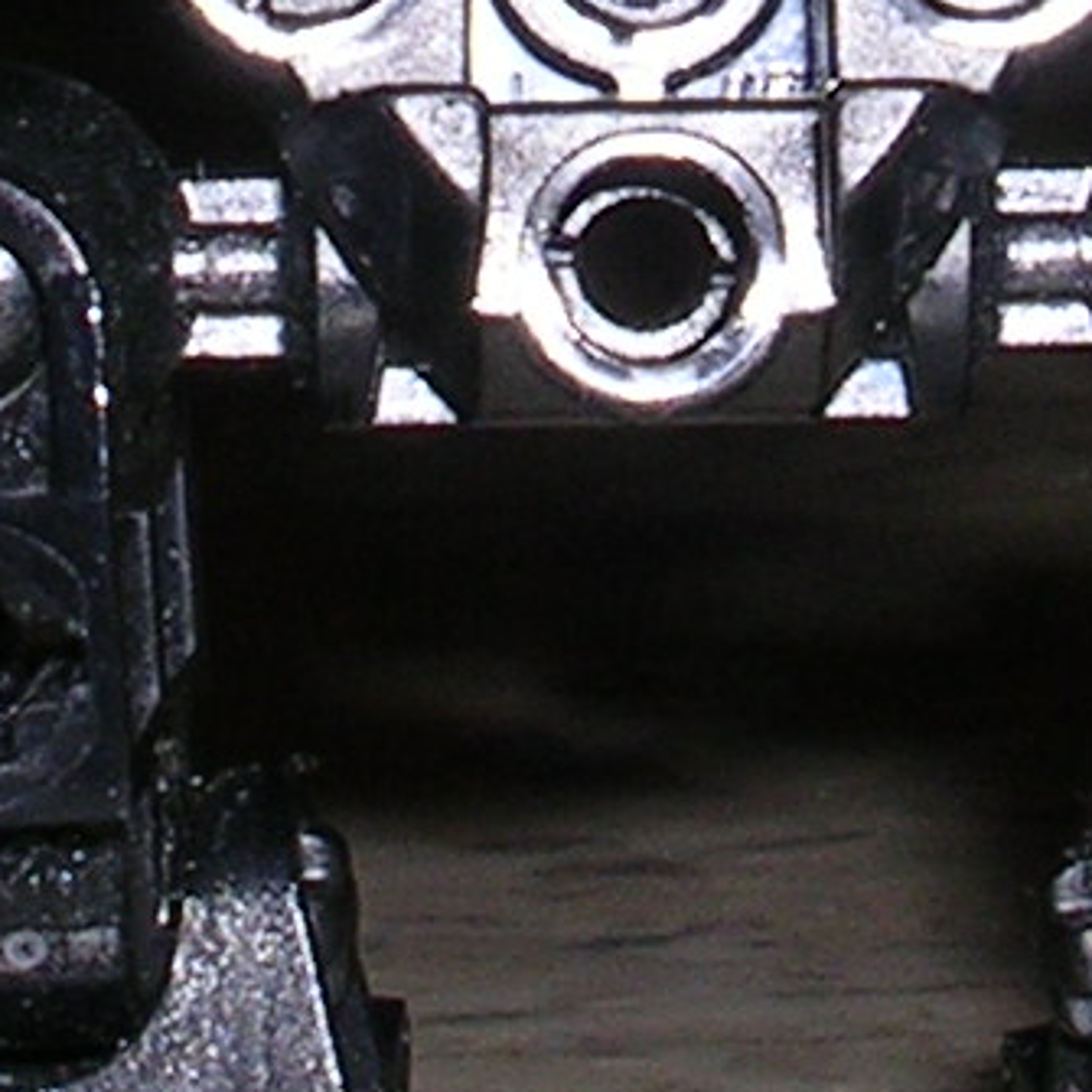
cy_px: -502
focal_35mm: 265
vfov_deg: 6.5
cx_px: 694
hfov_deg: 6.6
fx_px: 9458
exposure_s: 1/60.1
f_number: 6.2
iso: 50
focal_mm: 7.5
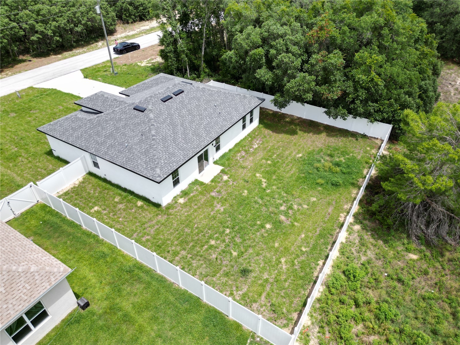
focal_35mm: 24
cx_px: 230
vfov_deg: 56.8
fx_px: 319
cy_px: 172
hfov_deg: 71.6
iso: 120
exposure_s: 1/3000
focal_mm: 6.72
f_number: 1.7
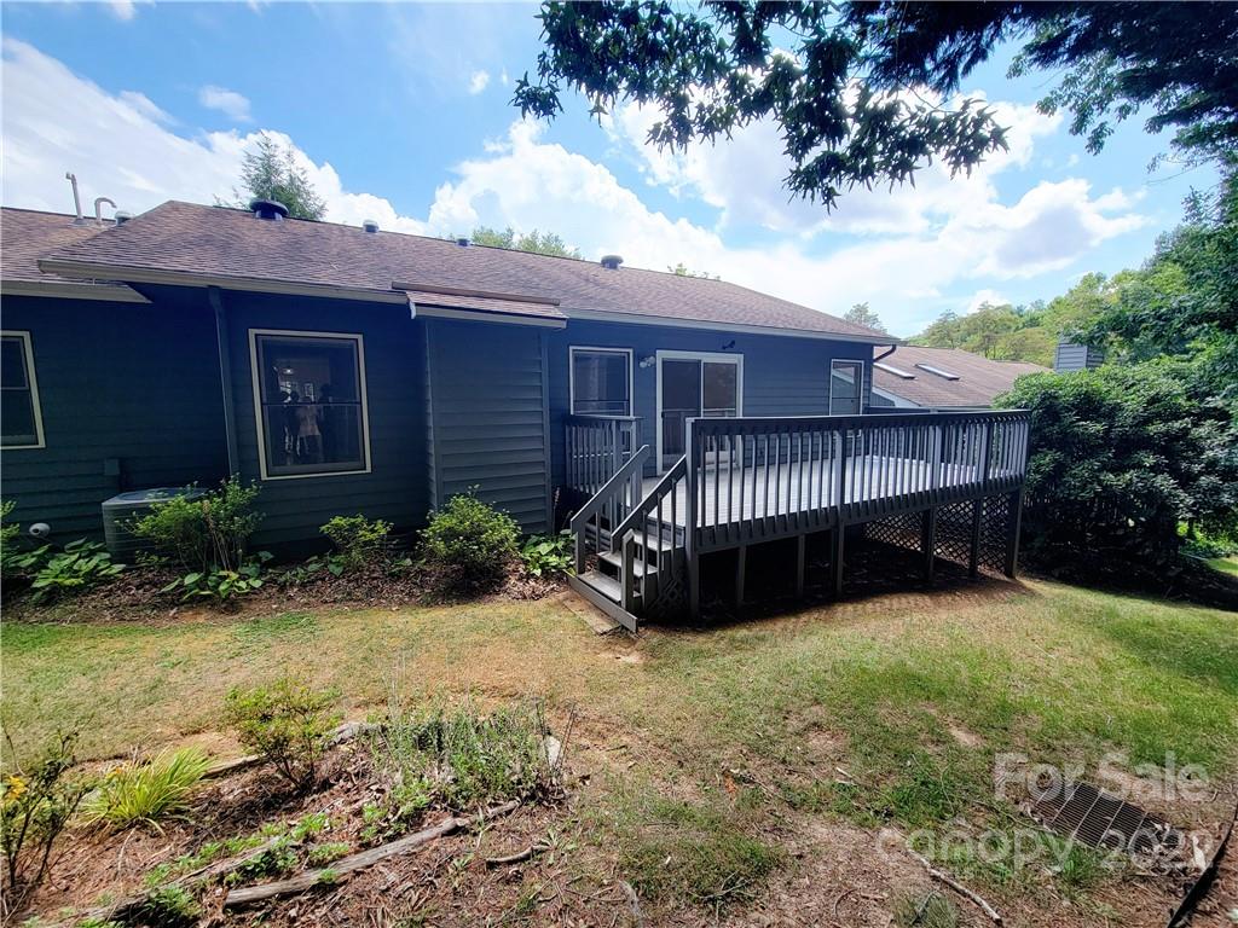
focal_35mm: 13
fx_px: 465
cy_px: 464
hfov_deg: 106.2
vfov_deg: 89.9
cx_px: 619
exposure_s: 1/526
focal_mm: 2.2
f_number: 2.2
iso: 50
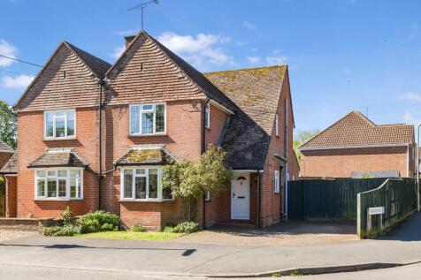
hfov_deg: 53.1
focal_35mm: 36
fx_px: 421
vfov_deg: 36.8
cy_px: 140
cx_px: 210
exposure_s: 1/320
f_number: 8
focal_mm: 24
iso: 400
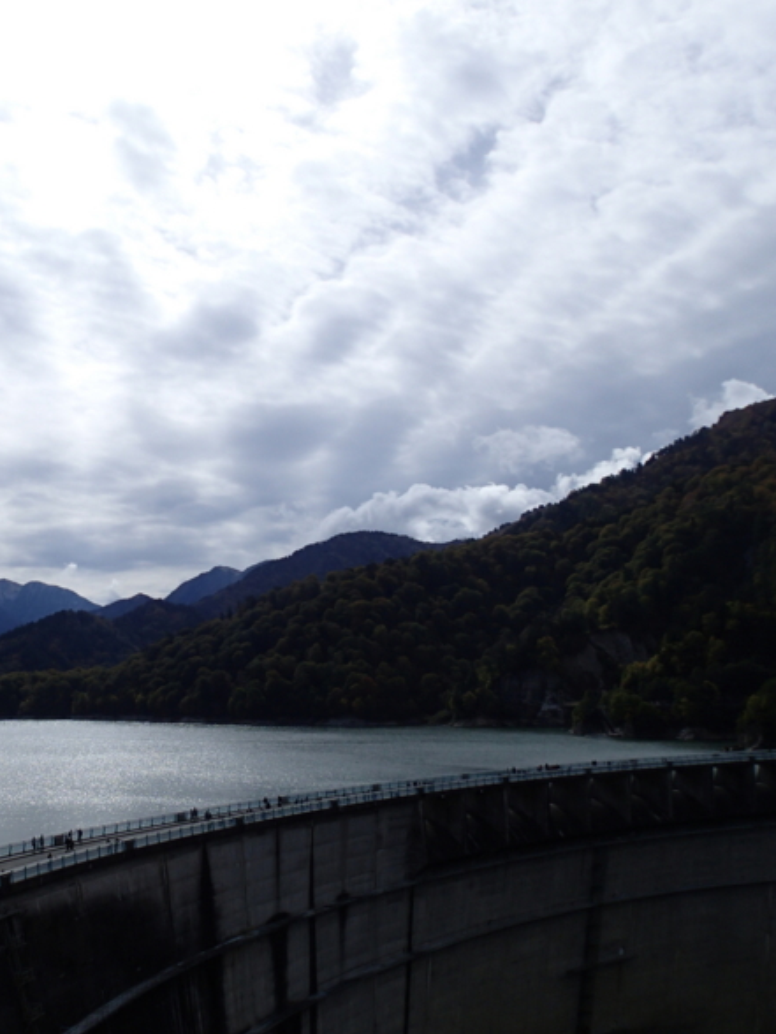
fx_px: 1016
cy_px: 512
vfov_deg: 54.0
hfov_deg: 39.7
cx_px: 130
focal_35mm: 34
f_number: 8
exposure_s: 1/500
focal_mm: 4.5
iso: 100
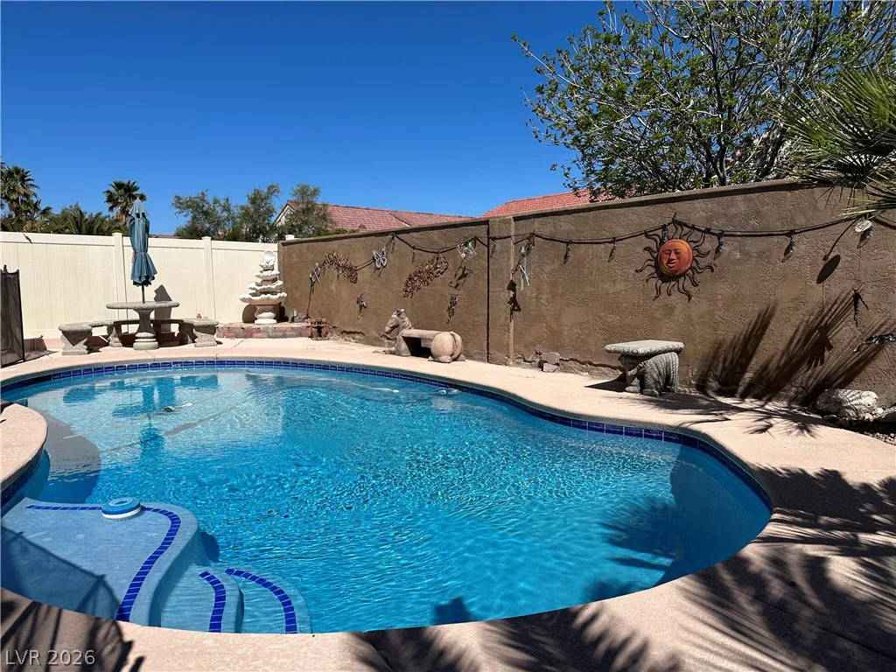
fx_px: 621
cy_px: 336
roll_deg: +0.2
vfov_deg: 56.8
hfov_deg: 71.6
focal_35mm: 24
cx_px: 448
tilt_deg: -5.9
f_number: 1.78
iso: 80
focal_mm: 6.86
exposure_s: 1/9709
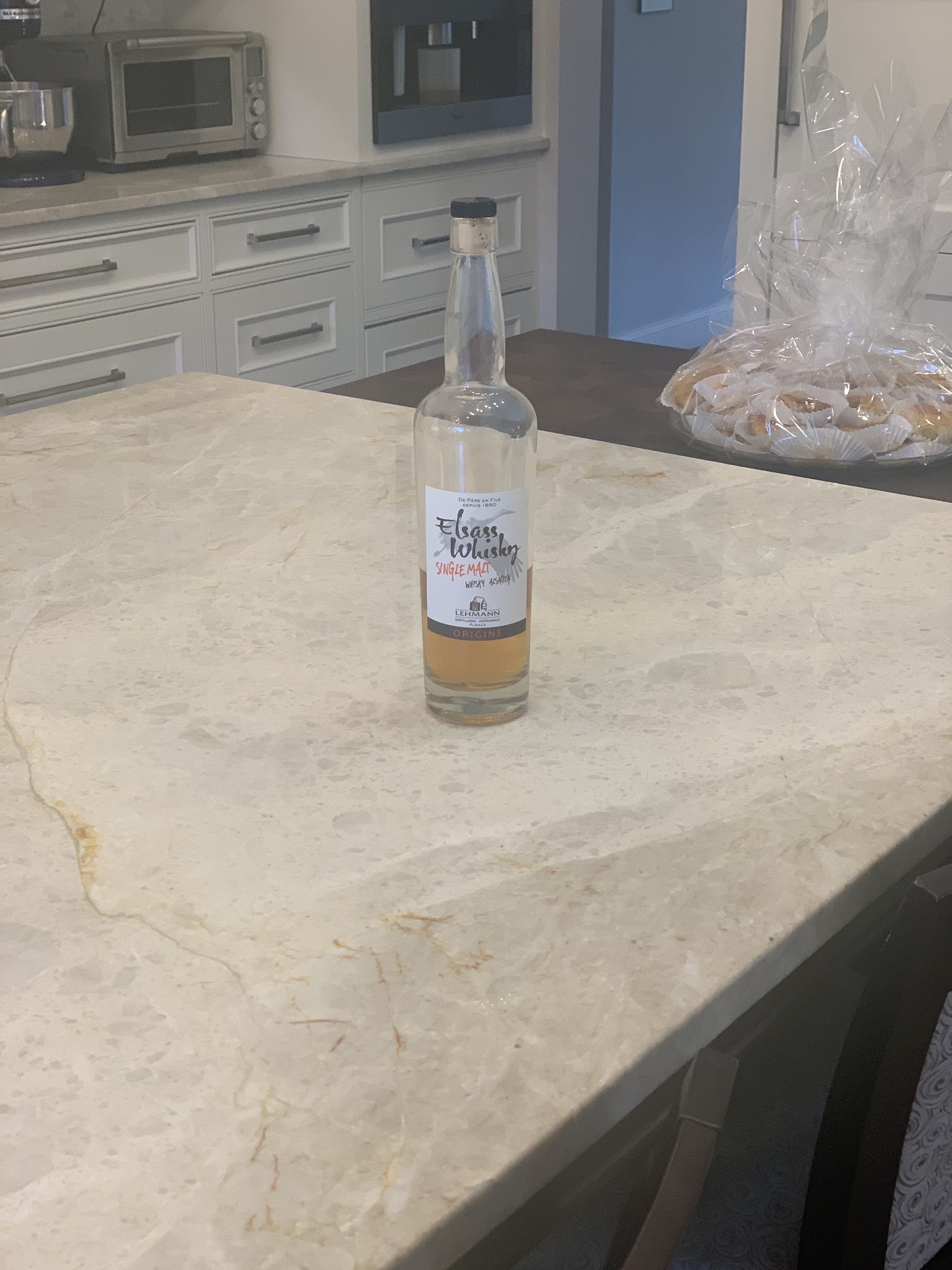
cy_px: 635
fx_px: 1907
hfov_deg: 28.0
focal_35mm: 52
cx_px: 476
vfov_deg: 36.8
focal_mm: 6
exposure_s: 1/60
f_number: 2.4
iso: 125
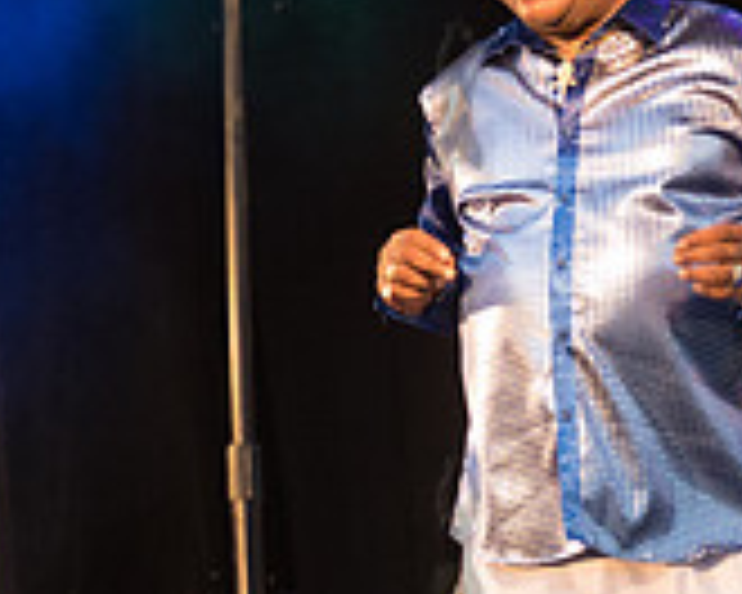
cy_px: 308
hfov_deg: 10.5
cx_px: -126
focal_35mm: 181
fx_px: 3975
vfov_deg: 8.5
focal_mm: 55
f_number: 3.2
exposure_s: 1/400
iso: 2000
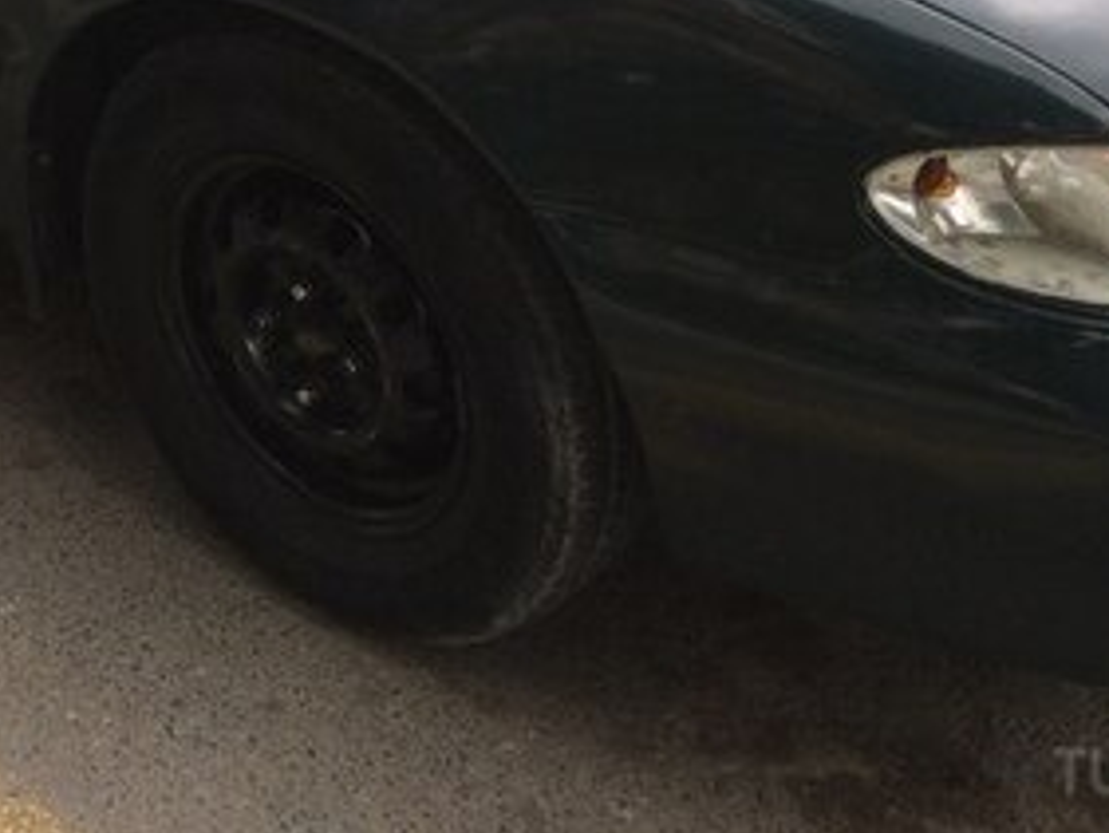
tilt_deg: -21.8
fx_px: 2179
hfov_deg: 27.3
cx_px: 67
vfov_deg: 20.4
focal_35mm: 68
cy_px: -136
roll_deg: +5.9
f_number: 2.2
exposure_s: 1/172
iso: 32
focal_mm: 4.15
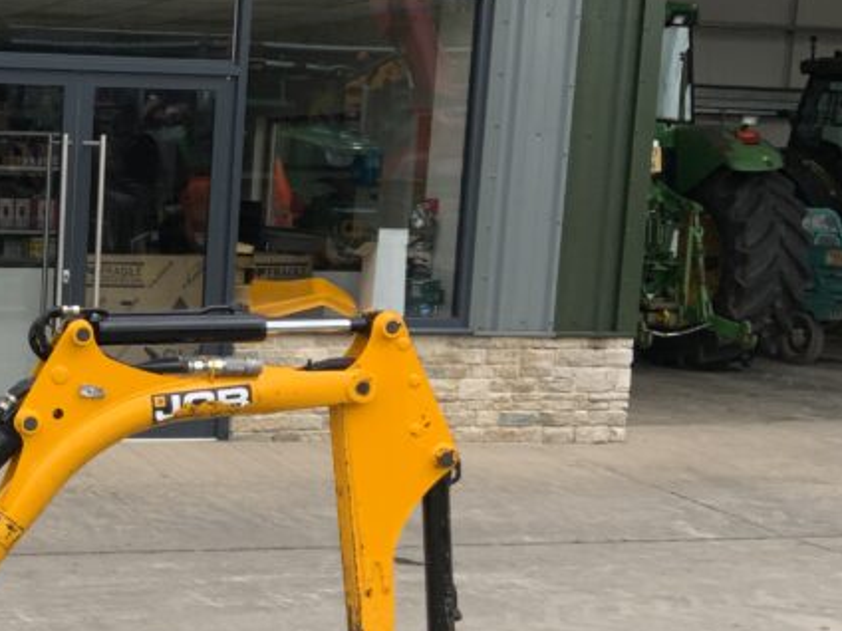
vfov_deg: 21.0
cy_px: 401
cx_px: -107
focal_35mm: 70
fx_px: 1703
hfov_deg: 25.5
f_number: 1.8
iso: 16
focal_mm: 3
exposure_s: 1/978
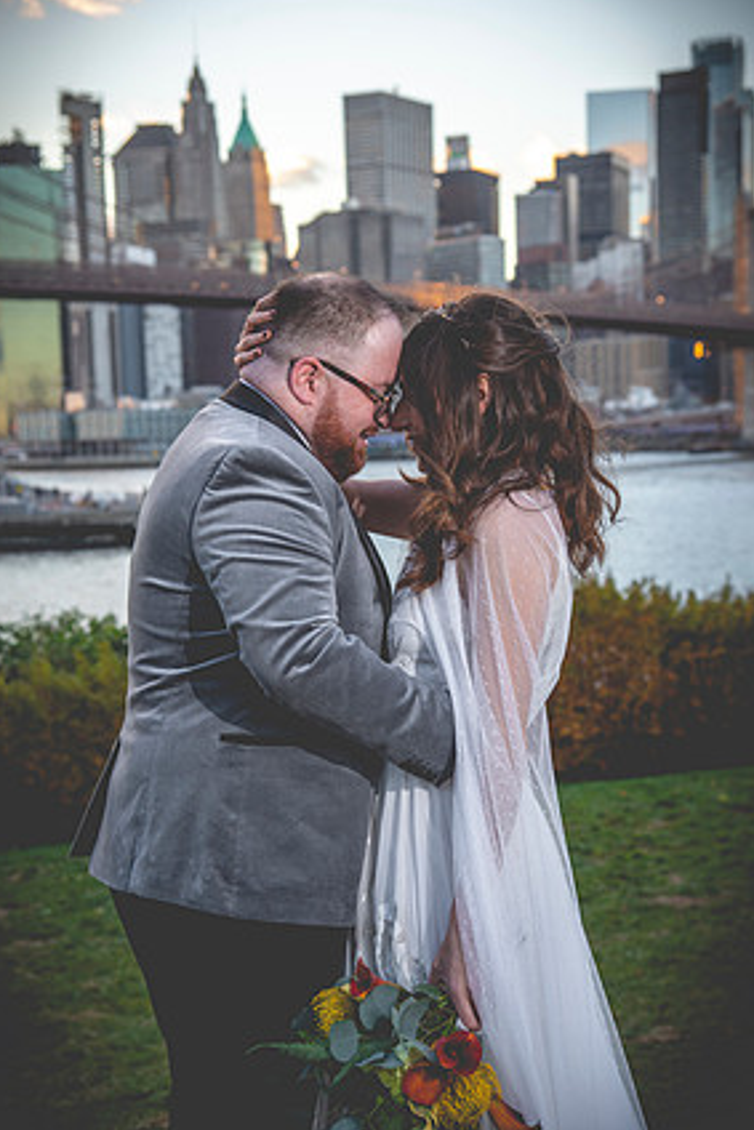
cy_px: 560
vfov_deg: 29.2
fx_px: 2166
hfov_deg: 19.7
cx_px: 365
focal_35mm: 69
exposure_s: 1/125
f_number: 5
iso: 125
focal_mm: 65
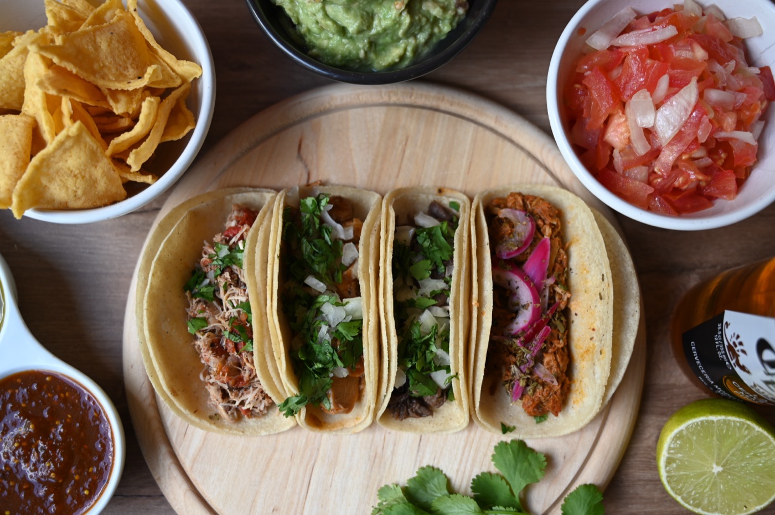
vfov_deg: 35.0
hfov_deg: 50.7
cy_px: 258
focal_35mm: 38
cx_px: 388
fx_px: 817
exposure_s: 1/50
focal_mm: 38
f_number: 4
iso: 100
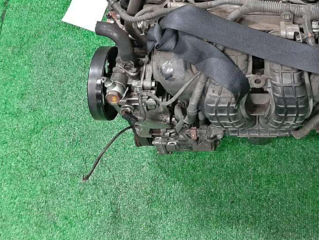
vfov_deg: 27.2
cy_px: 30
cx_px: 290
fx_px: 479
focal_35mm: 52
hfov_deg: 34.7
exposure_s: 1/50
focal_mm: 3.93
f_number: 1.7
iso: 198
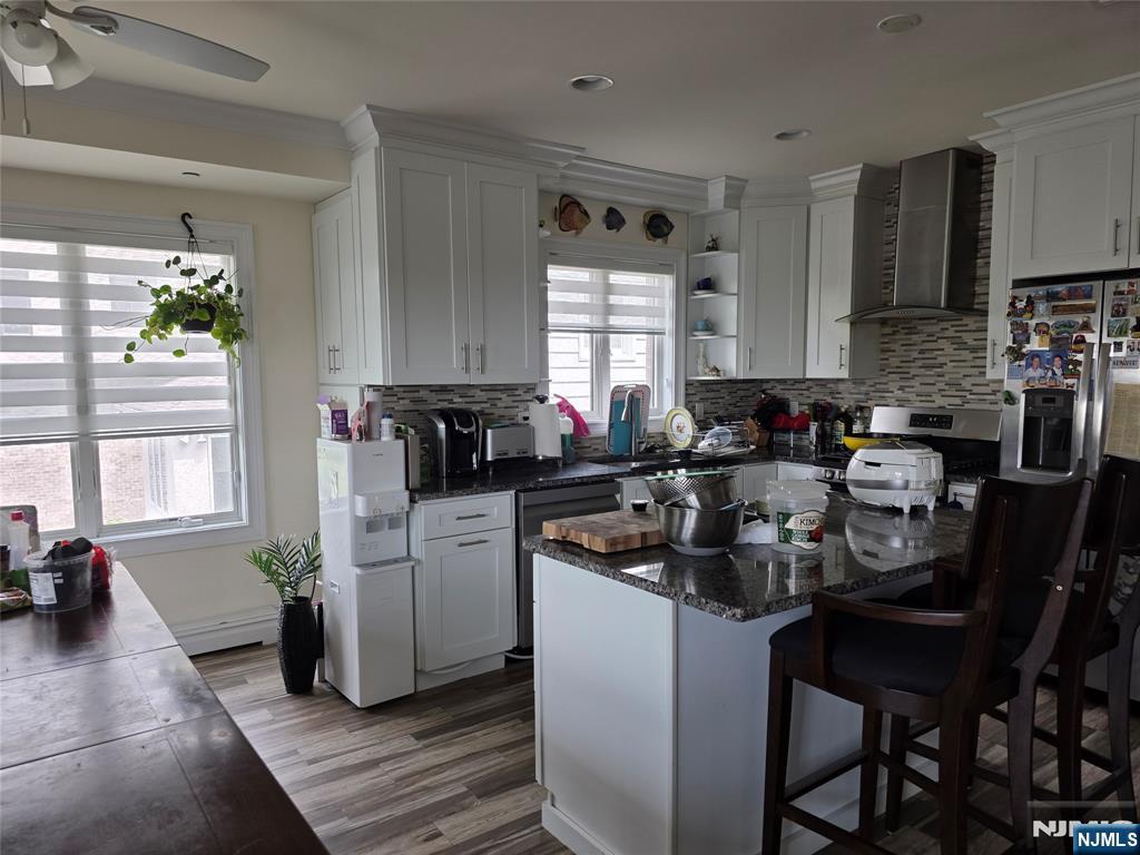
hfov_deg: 73.9
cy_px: 428
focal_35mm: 23
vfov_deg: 58.9
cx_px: 570
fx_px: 757
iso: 100
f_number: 1.7
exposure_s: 1/180
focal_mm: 6.3
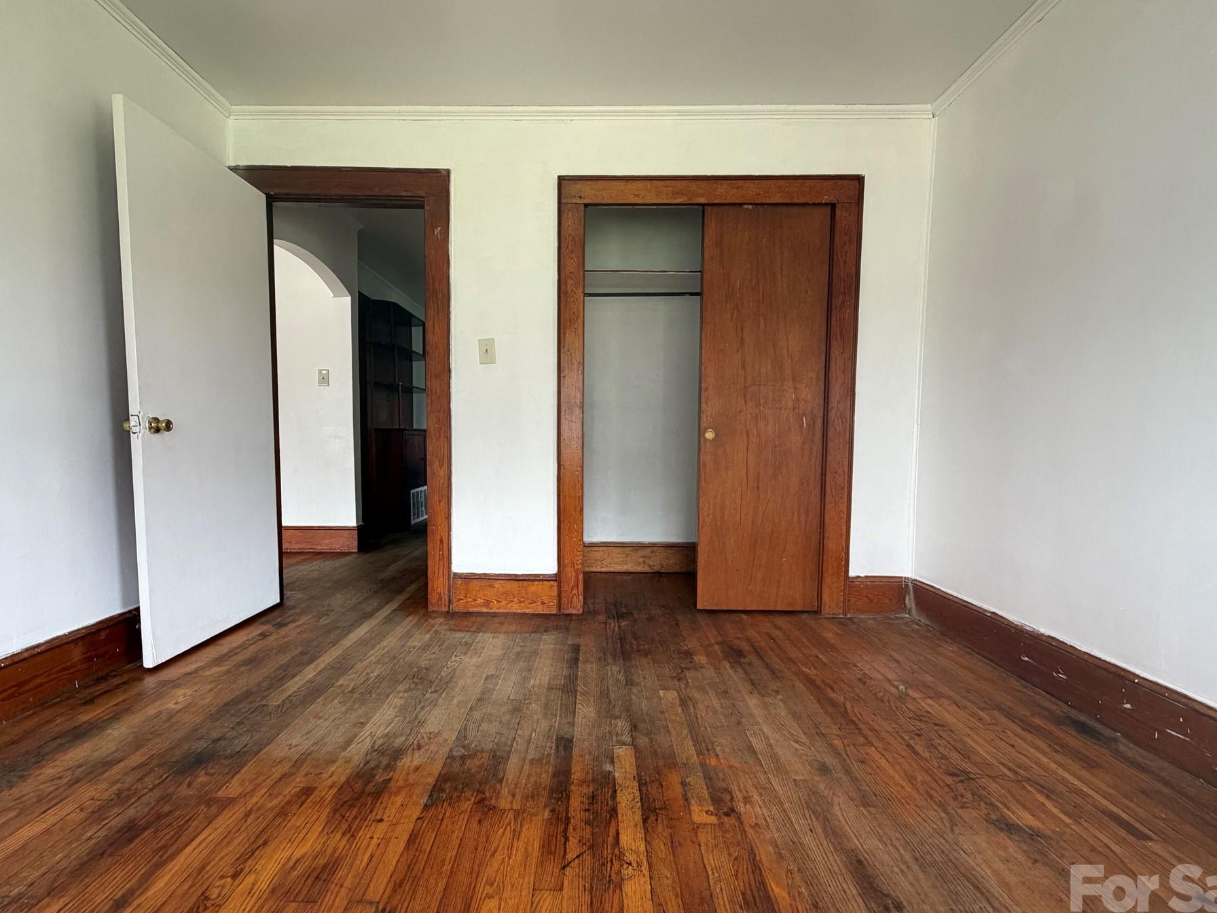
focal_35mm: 16
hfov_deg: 94.5
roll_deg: -0.8
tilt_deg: -3.5
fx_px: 563
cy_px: 476
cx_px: 592
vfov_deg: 78.1
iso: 200
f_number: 2.2
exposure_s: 1/121
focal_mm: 2.22
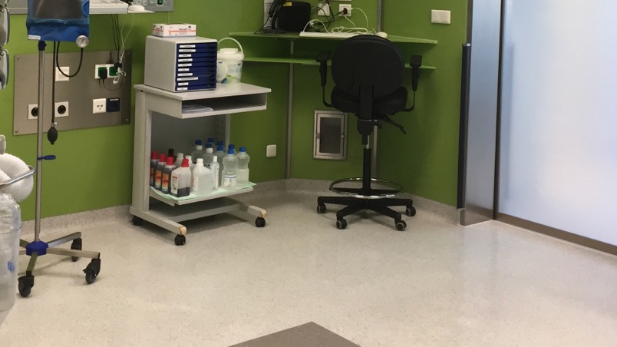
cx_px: 285
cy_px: -5
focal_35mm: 55
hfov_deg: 37.8
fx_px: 900
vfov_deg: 21.0
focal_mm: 4.15
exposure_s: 1/33
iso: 32
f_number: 2.2
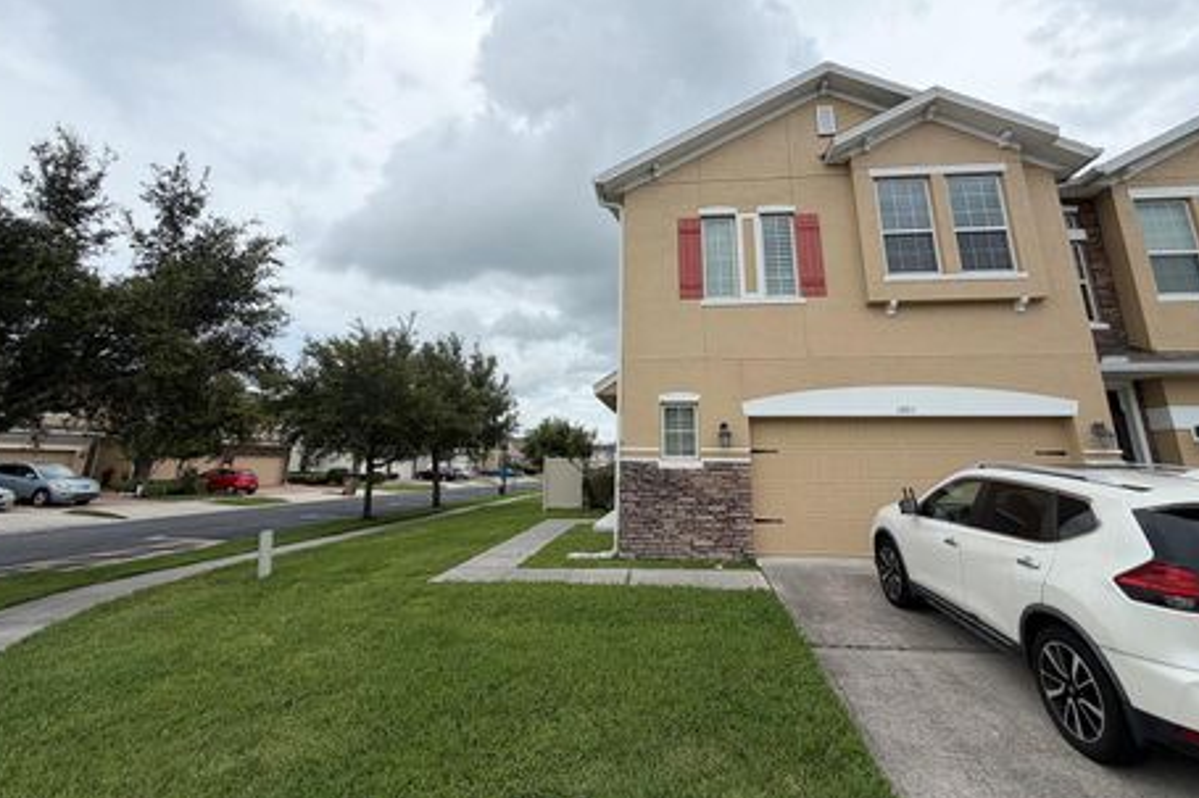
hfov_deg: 96.7
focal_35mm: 16
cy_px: 320
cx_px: 622
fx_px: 533
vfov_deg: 72.9
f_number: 2.2
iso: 20
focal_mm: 2.22
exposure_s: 1/1285
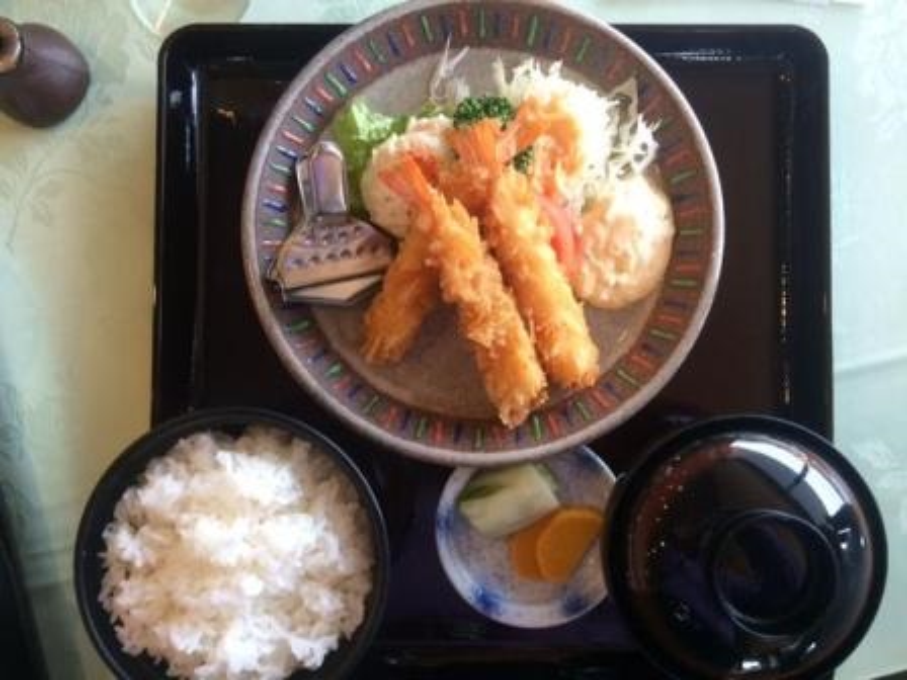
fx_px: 760
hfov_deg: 61.7
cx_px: 454
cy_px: 340
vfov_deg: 48.2
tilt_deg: -89.4
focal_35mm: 29
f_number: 2.2
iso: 80
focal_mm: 4.15
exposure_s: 1/30
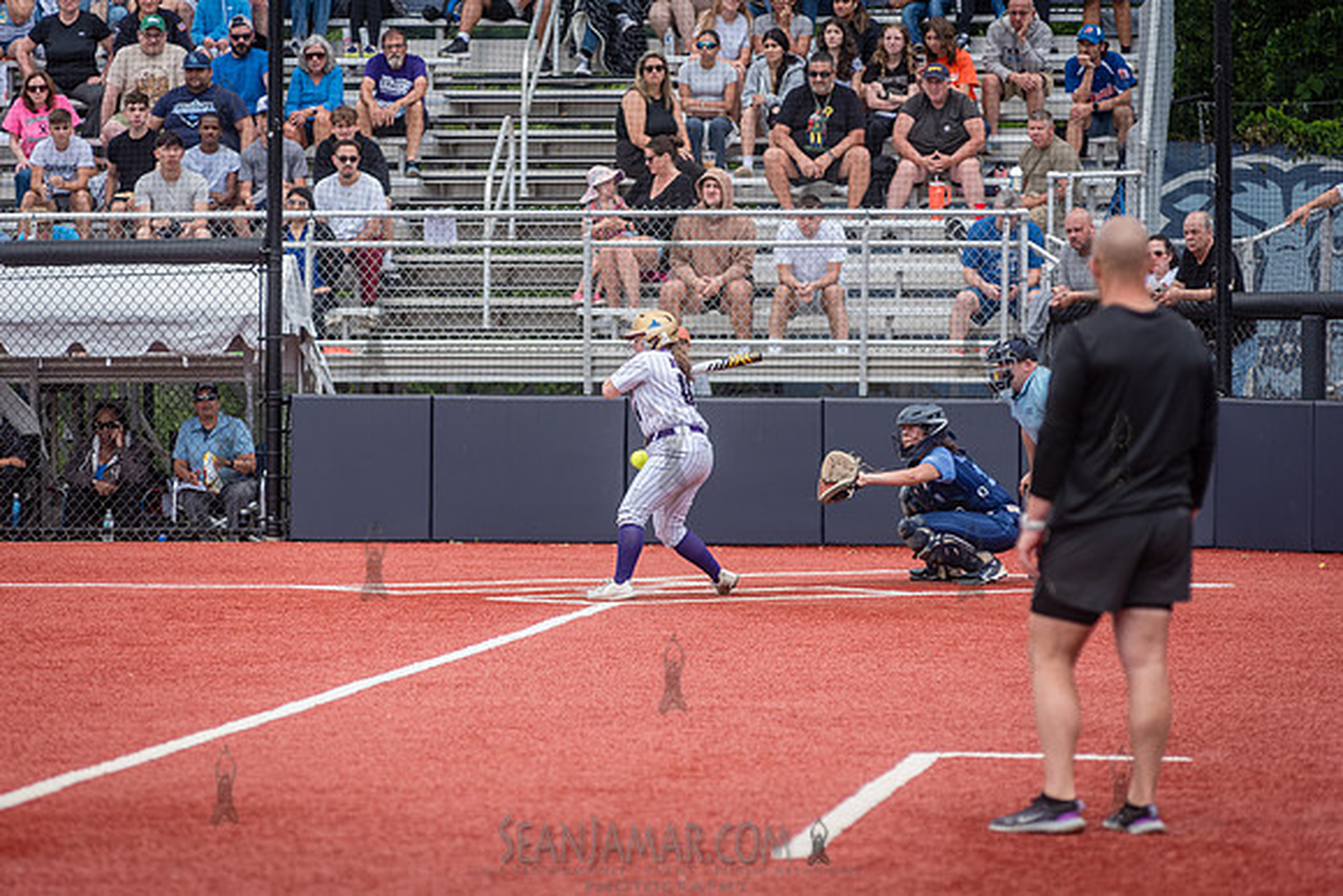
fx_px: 7463
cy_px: 448
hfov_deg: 10.3
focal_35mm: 200
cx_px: 672
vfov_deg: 6.9
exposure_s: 1/1000
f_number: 4
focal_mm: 200
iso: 200
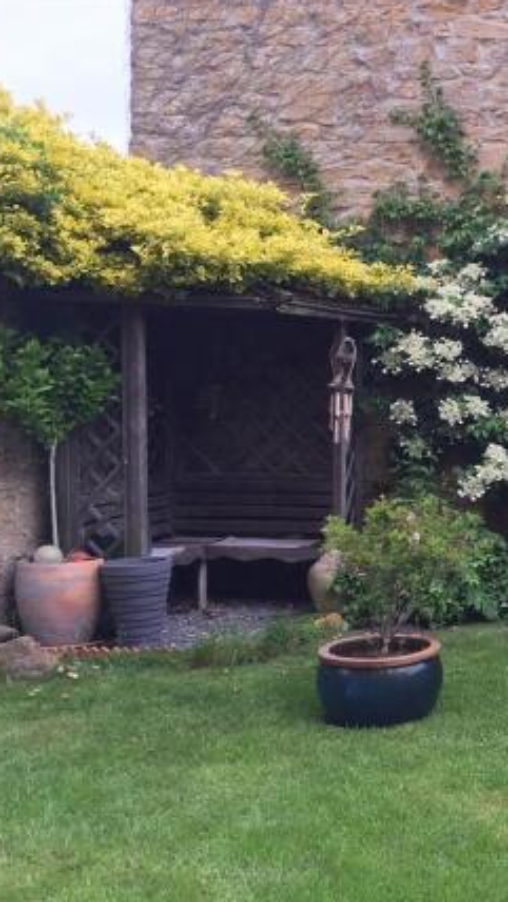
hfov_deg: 25.3
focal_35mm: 43
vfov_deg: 47.3
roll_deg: -1.9
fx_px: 1029
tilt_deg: -1.4
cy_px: 452
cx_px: 587
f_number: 2.2
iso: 32
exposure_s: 1/200
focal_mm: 4.15
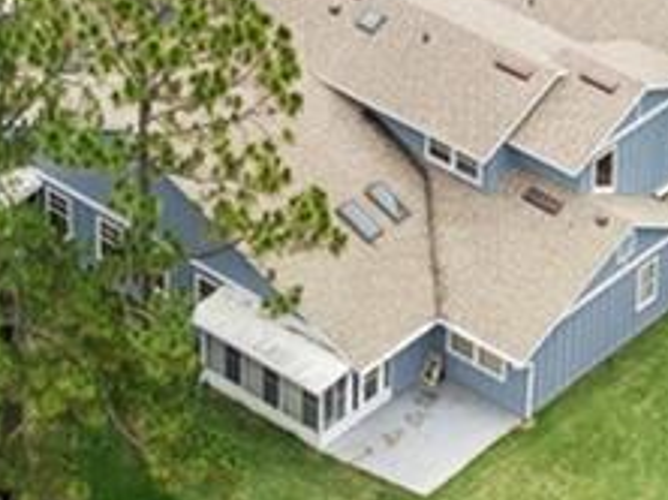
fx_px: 3335
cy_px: -655
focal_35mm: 173
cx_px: 159
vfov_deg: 8.0
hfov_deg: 11.4
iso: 100
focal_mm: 12.3
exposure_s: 1/160
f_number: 2.8
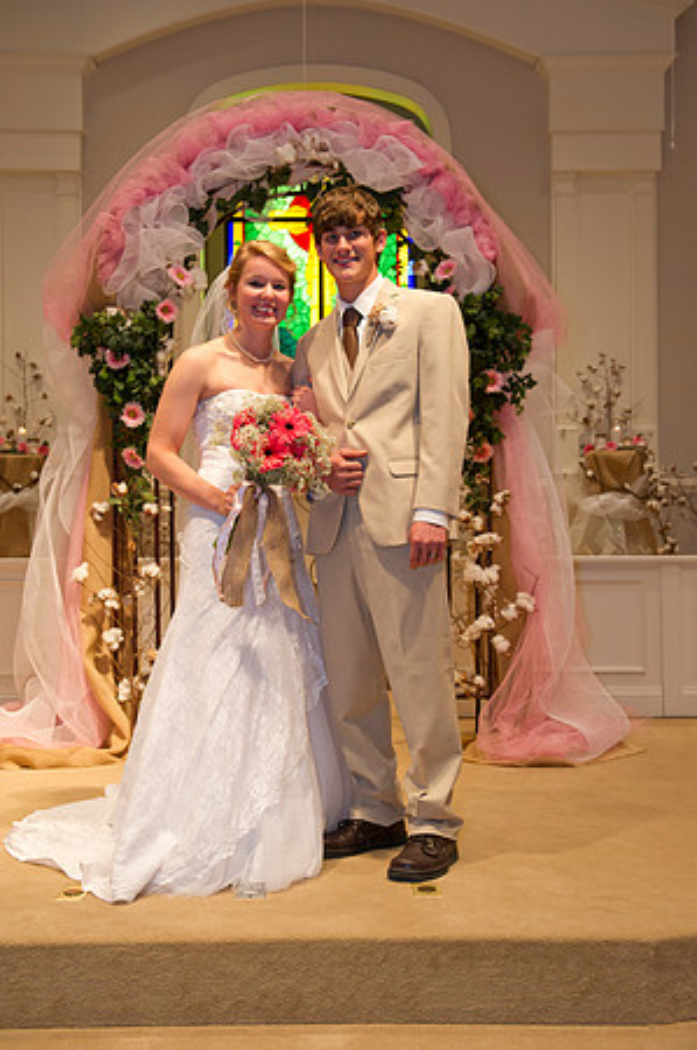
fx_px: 1106
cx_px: 348
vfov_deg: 50.7
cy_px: 525
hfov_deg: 35.0
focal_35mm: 38
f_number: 4.5
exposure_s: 1/125
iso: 1600
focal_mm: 38
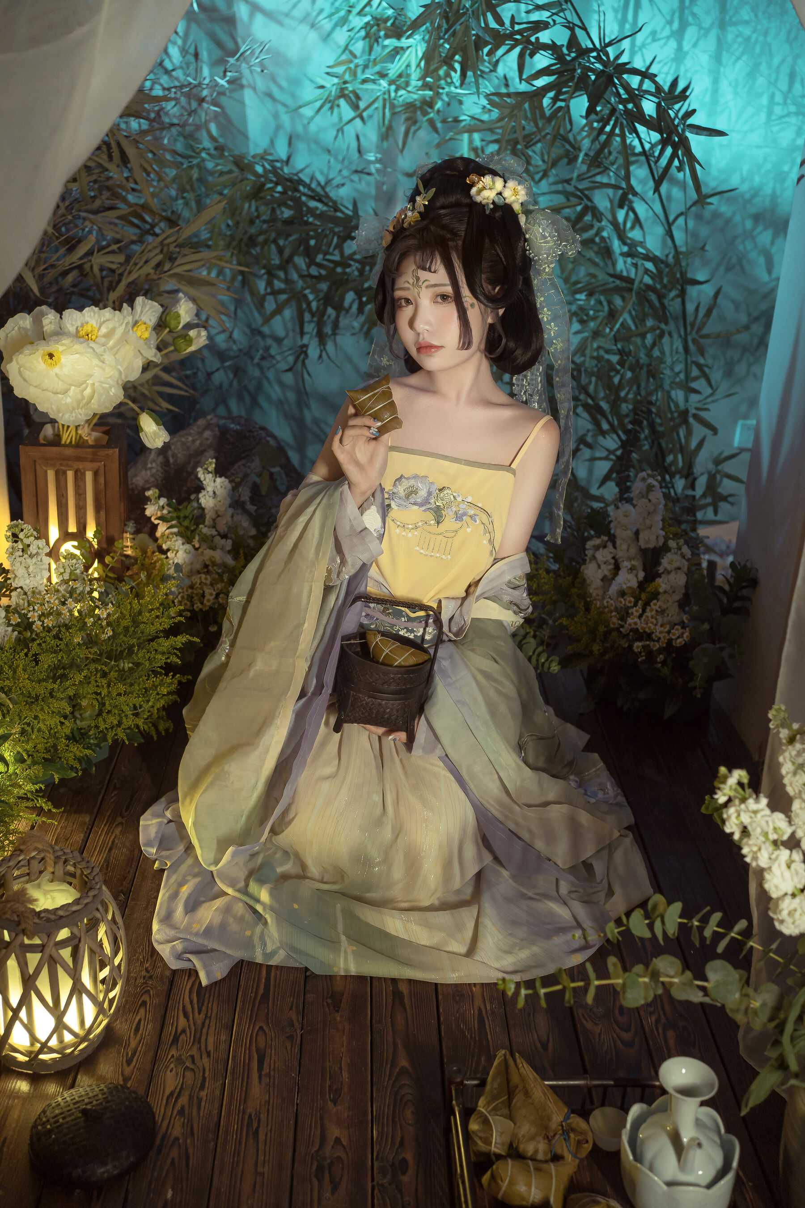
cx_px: 402
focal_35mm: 35
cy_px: 604
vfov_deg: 54.4
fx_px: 1174
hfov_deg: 37.9
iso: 640
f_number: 3.5
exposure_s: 1/60
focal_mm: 35
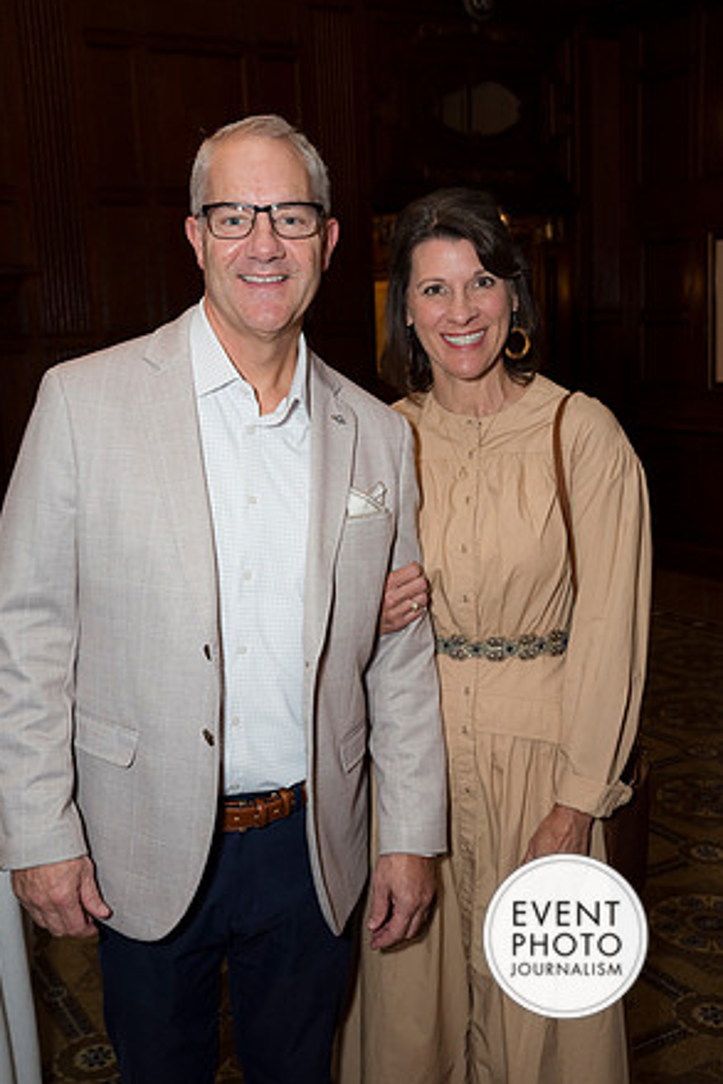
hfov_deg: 32.7
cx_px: 358
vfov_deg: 47.4
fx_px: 1234
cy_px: 541
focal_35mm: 41
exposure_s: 1/125
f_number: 5.6
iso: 800
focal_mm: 40
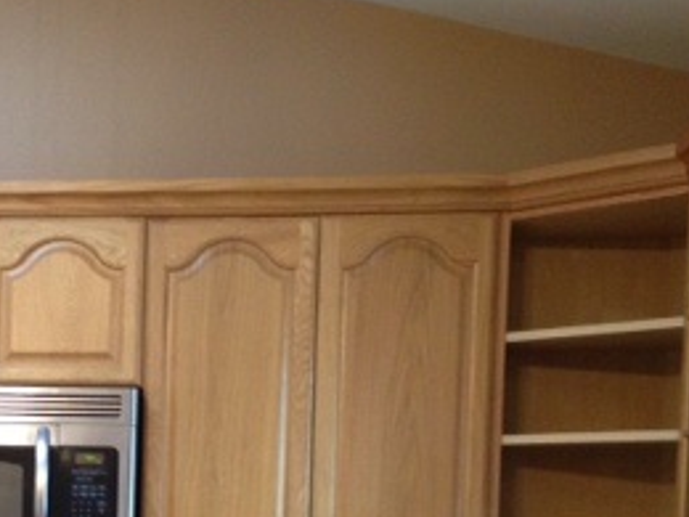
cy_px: 607
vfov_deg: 16.5
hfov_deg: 21.7
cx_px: -50
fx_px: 1712
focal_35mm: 86
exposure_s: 1/20
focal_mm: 4.28
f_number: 2.4
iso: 200
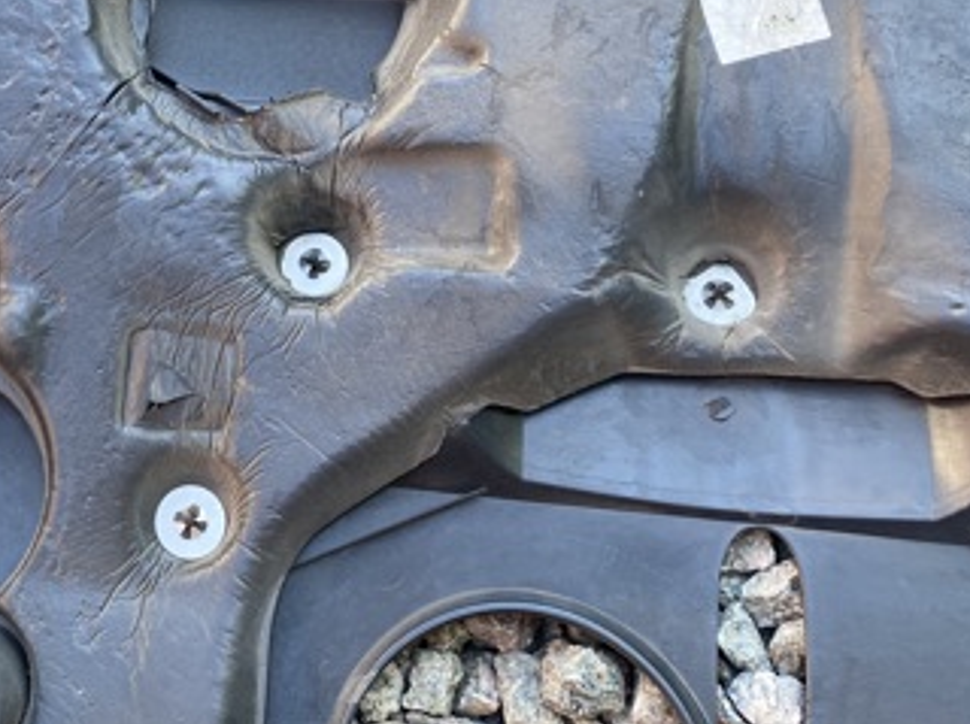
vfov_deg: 27.5
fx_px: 1455
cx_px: 164
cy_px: 156
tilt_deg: -60.4
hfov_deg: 35.4
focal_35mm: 52
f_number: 1.8
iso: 40
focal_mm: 4.25
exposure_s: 1/122
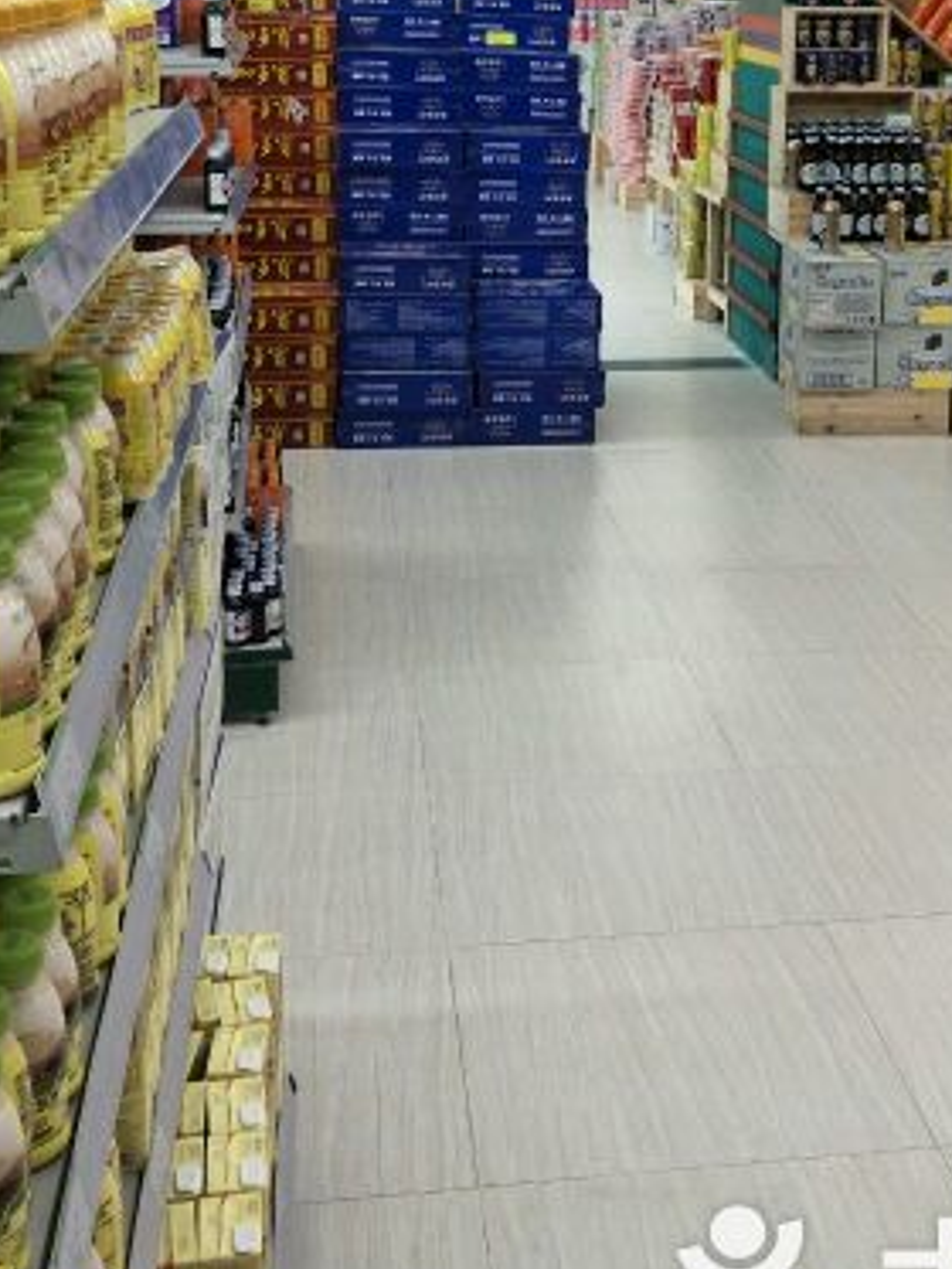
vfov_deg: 40.5
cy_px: 272
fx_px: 1649
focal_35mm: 45
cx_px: 638
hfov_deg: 31.9
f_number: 1.7
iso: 72
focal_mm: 4.1
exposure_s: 1/50
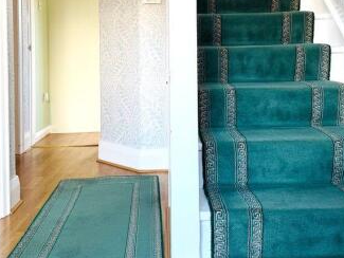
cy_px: 50
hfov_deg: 43.8
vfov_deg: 32.7
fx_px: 427
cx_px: 174
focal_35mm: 43
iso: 100
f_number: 1.78
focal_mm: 6.76
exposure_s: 1/121
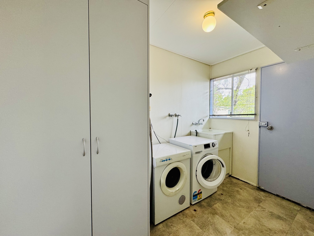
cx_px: 157
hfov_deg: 102.1
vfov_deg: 85.7
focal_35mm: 14
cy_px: 118
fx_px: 127
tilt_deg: -2.3
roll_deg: +0.2
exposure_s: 1/100
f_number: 2.2
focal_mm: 2.22
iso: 200
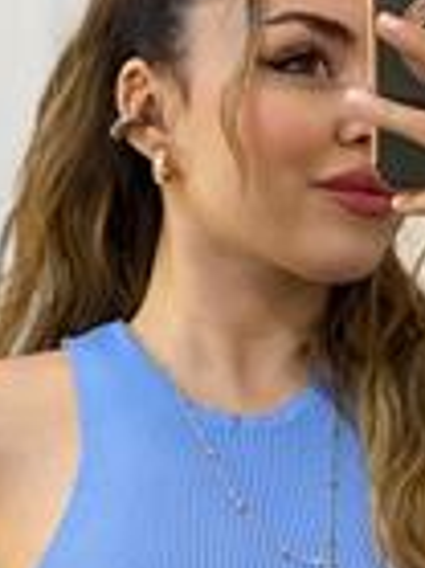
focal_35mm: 155
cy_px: 644
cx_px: 286
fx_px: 2541
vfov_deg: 12.5
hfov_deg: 9.6
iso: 100
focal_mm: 6
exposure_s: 1/100
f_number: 2
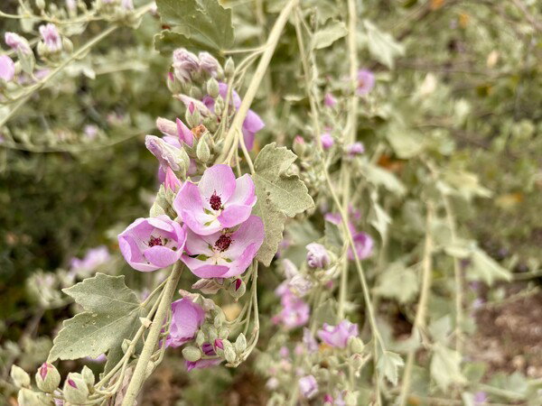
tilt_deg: -19.4
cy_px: 203
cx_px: 271
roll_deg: -1.2
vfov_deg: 53.1
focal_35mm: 26
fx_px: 407
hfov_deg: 67.3
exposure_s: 1/1337
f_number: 1.6
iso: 50
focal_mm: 5.96
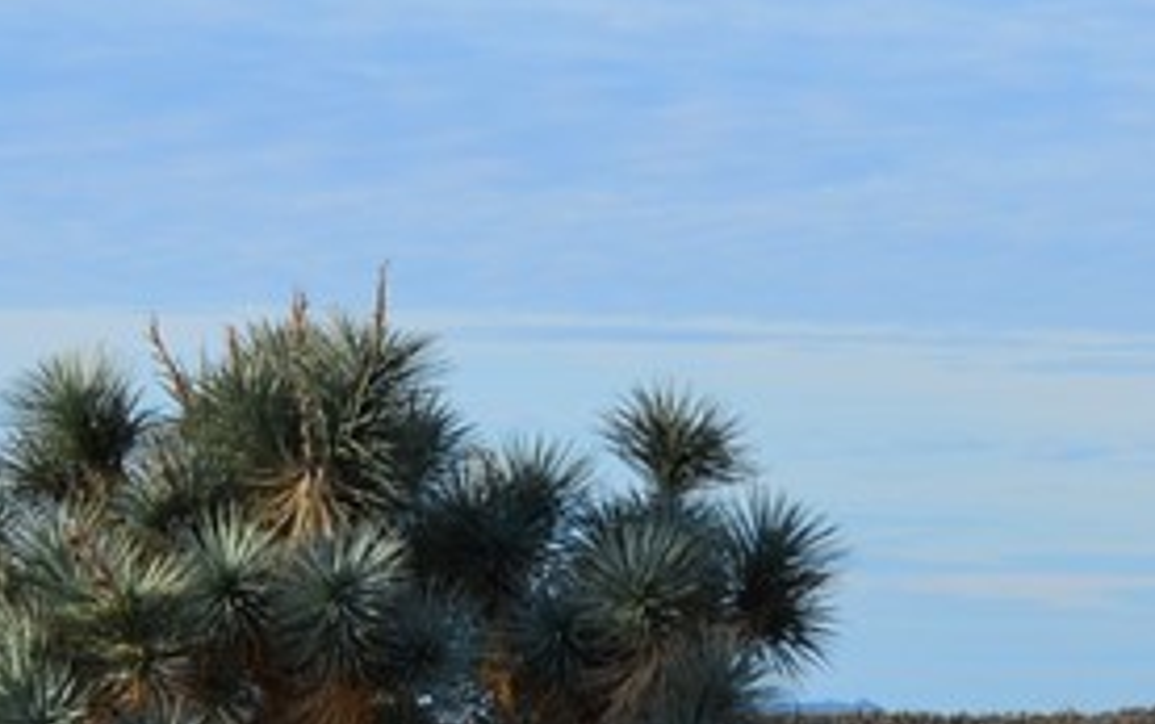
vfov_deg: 4.0
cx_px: 1527
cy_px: 569
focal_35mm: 330
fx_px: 10396
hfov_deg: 6.3
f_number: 10
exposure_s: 1/250
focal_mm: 55
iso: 220
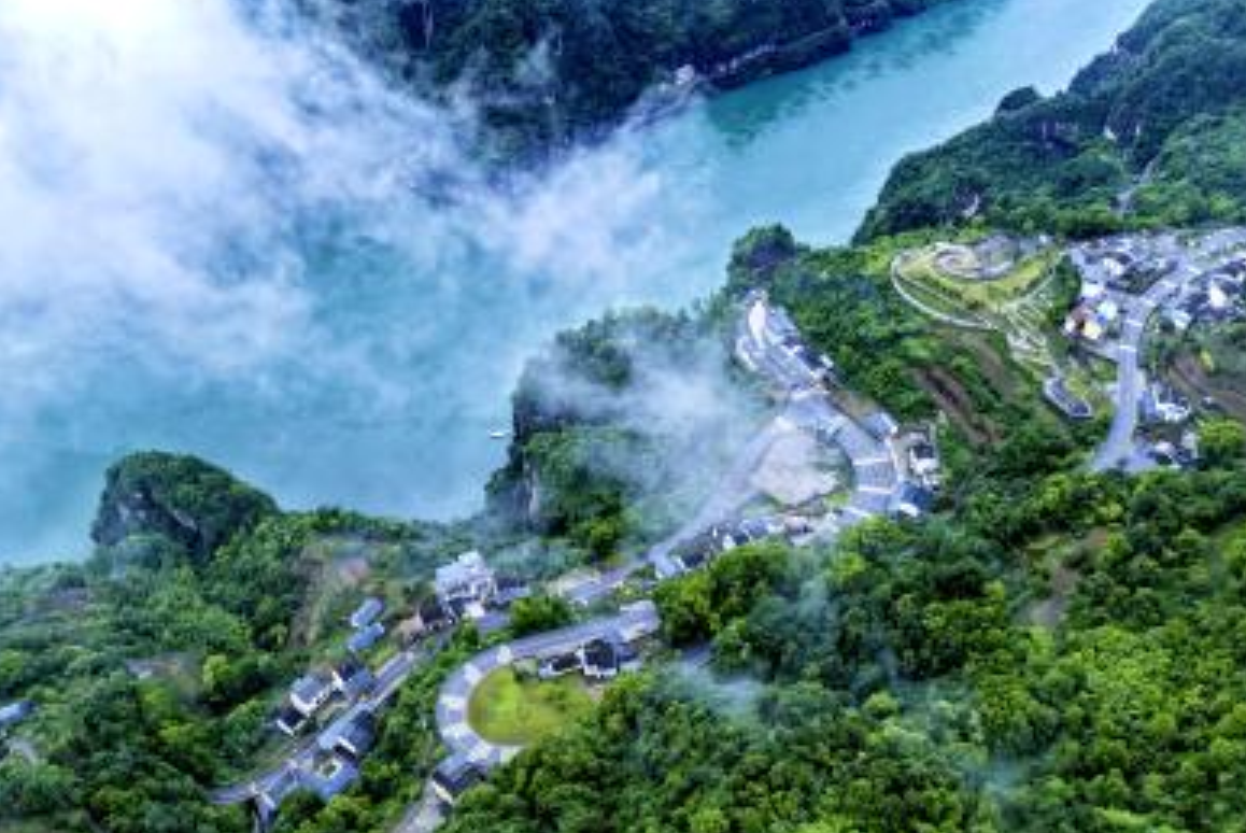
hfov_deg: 63.6
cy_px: 408
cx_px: 617
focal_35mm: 29
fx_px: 1004
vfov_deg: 45.0
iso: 160
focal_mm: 14.45
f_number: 6.3
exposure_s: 1/60
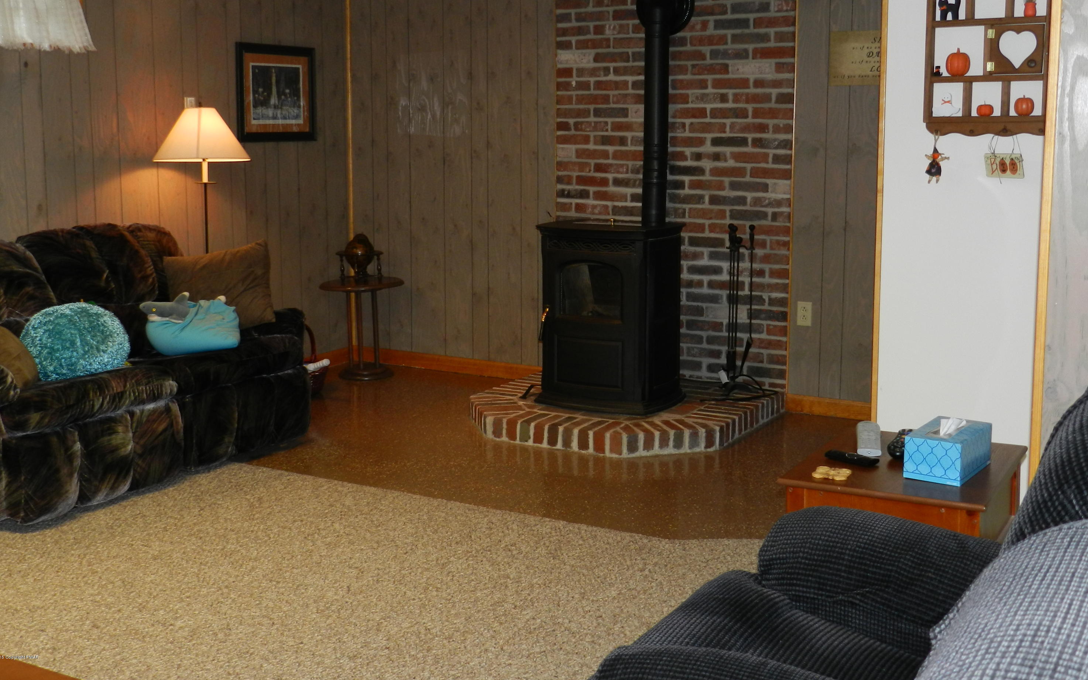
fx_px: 1216
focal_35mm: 41
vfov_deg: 31.2
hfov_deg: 48.2
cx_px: 542
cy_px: 268
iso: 200
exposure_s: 1/30
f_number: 4
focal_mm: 6.7
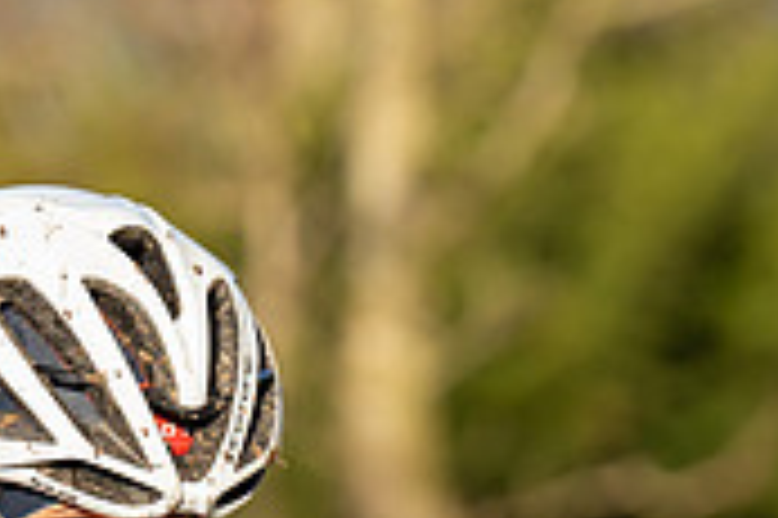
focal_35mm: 483
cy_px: 556
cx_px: -175
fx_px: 10428
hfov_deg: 4.3
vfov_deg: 2.8
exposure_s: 1/1000
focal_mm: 144
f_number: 3.5
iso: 250
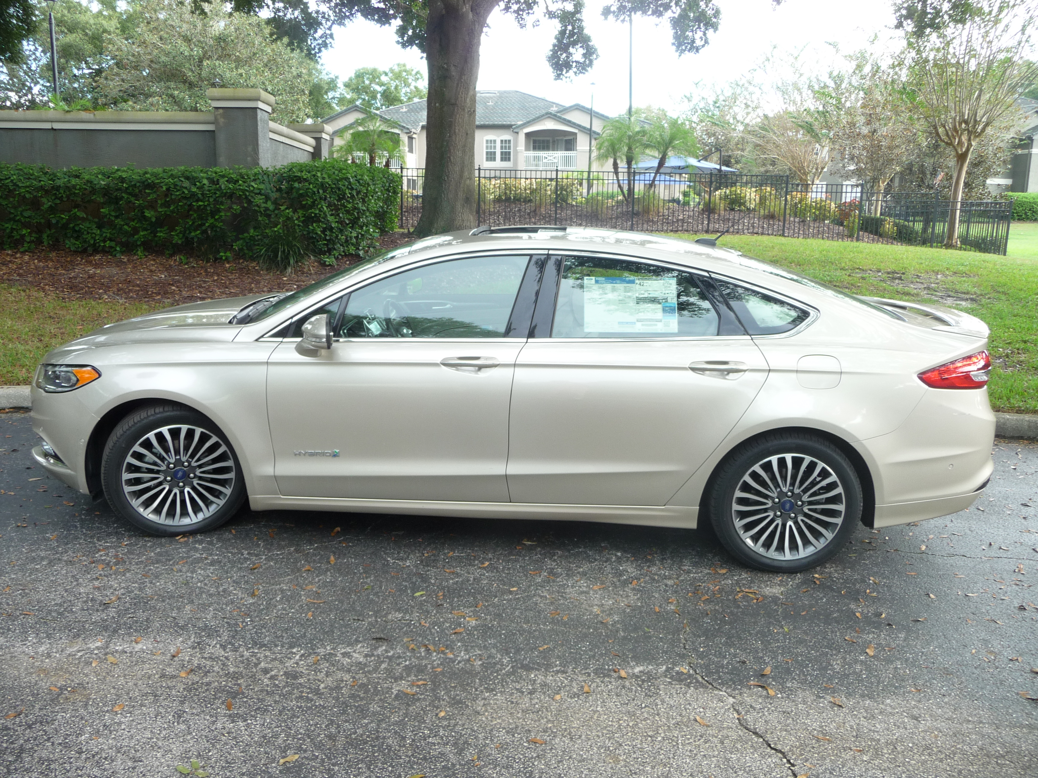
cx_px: 519
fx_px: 840
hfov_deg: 63.4
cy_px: 389
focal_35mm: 28
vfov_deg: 49.7
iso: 100
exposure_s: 1/40
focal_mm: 4.7
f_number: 3.3
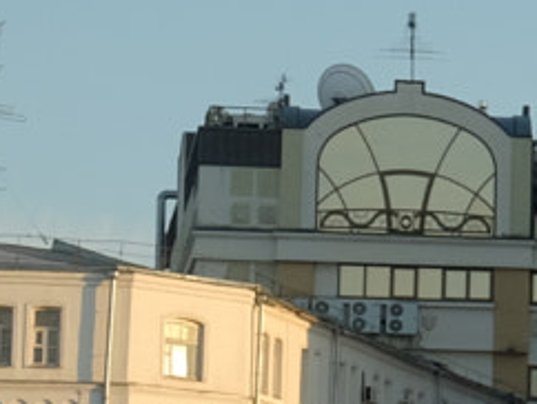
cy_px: 378
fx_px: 4239
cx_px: 1427
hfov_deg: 6.7
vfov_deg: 5.4
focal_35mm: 273
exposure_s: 1/160
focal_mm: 28.9
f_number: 5.6
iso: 200
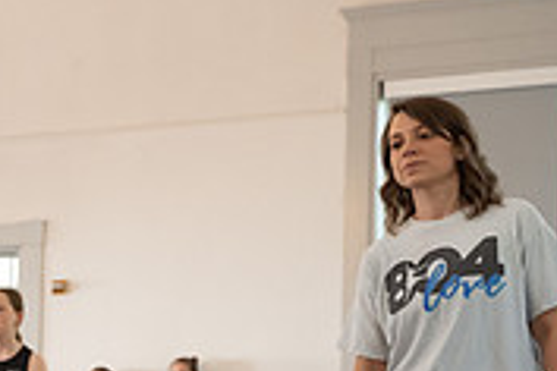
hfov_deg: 15.7
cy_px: 495
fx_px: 1826
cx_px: -321
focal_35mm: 118
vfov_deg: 11.3
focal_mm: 34.5
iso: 1600
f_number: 4
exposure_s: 1/200
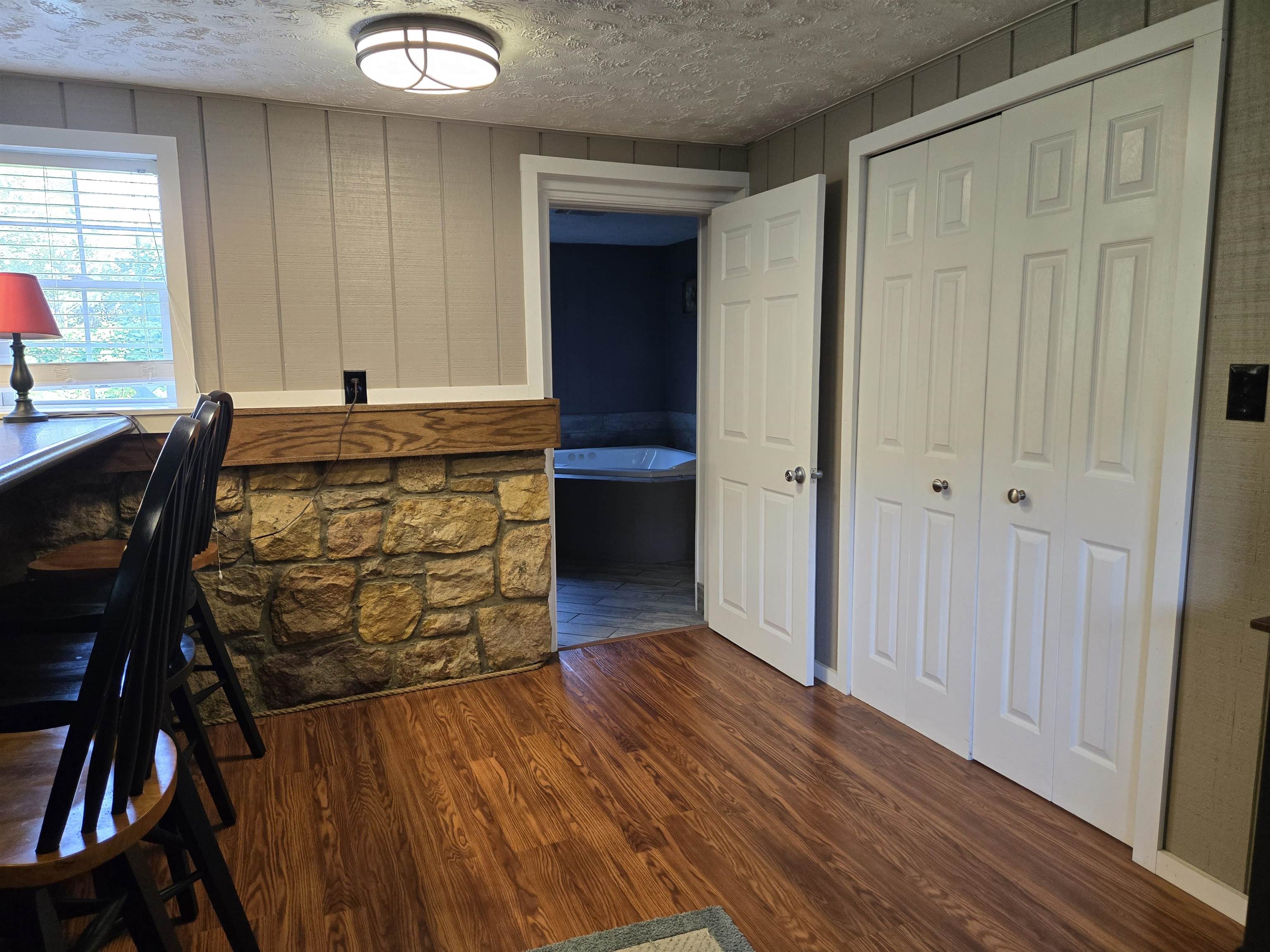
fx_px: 844
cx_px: 635
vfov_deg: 58.9
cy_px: 476
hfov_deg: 73.9
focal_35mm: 23
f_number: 1.8
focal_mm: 5.4
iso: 320
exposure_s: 1/120
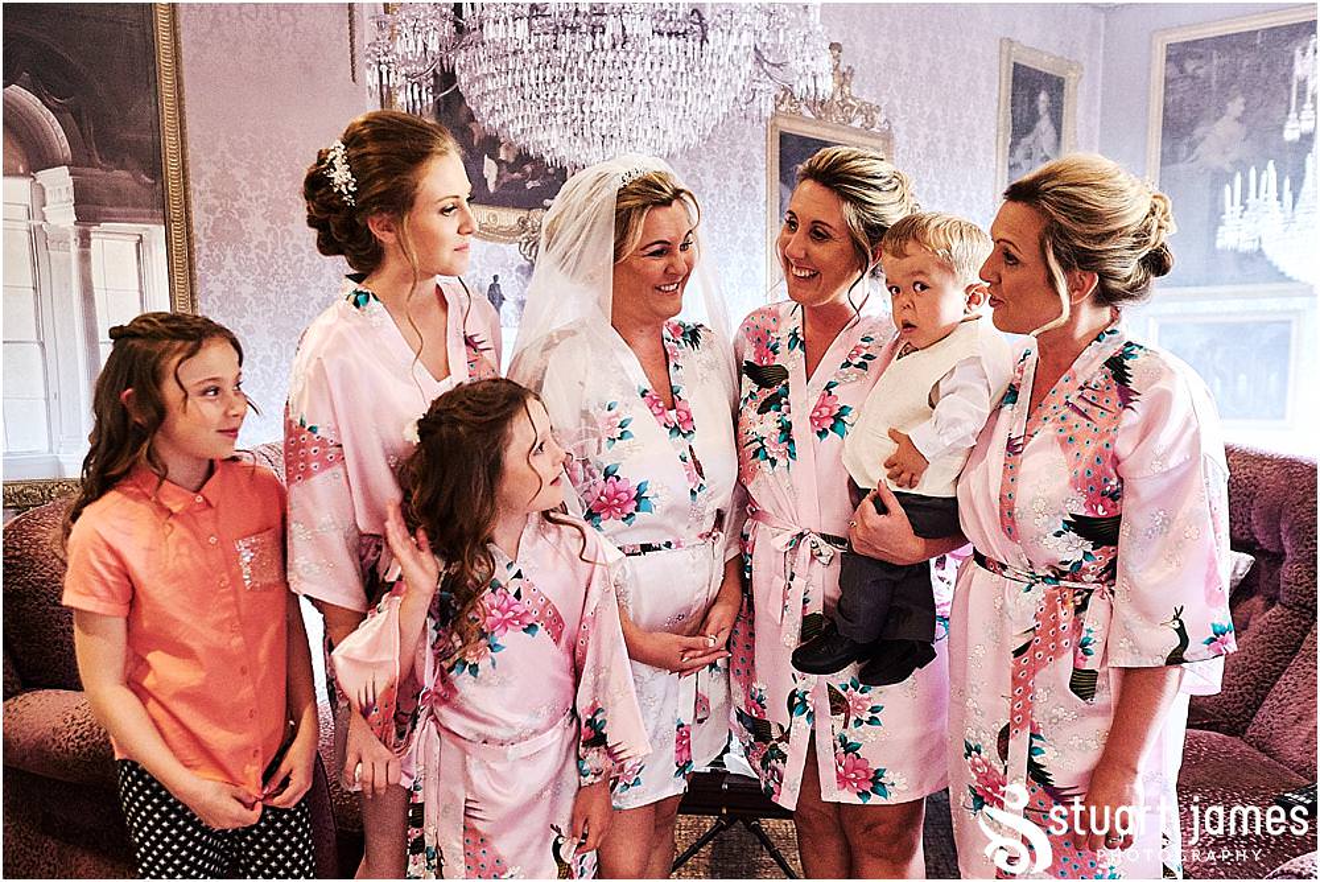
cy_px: 441
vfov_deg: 37.9
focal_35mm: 35
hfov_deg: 54.4
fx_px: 1284
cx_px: 660
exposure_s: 1/160
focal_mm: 23
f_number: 2.5
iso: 6400
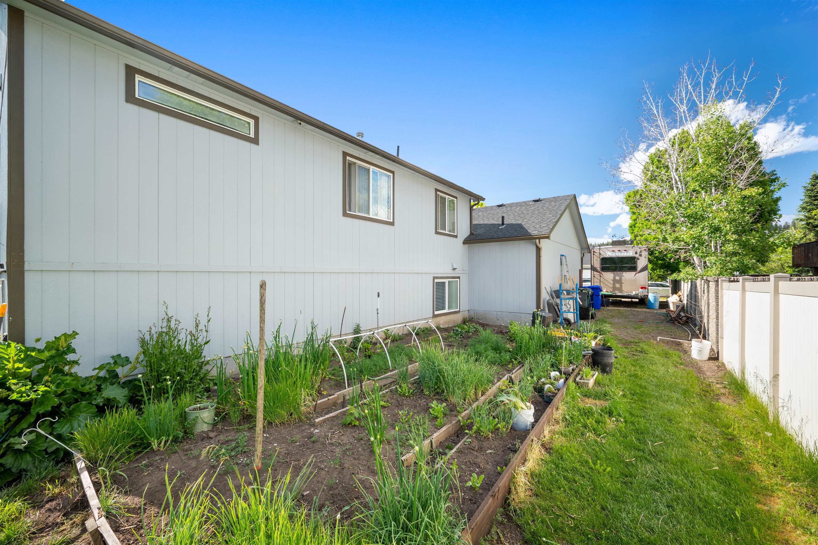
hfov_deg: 104.3
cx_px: 409
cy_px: 272
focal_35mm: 14
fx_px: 318
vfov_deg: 81.2
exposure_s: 1/20
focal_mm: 14
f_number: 8
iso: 100
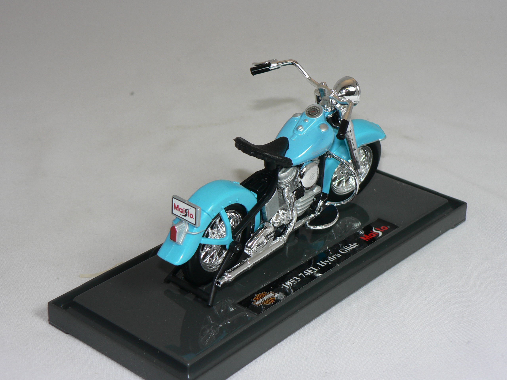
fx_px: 1025
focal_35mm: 70
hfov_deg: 27.8
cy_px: 190
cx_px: 254
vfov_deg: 21.0
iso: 80
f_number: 3.2
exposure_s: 1/60
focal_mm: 11.6
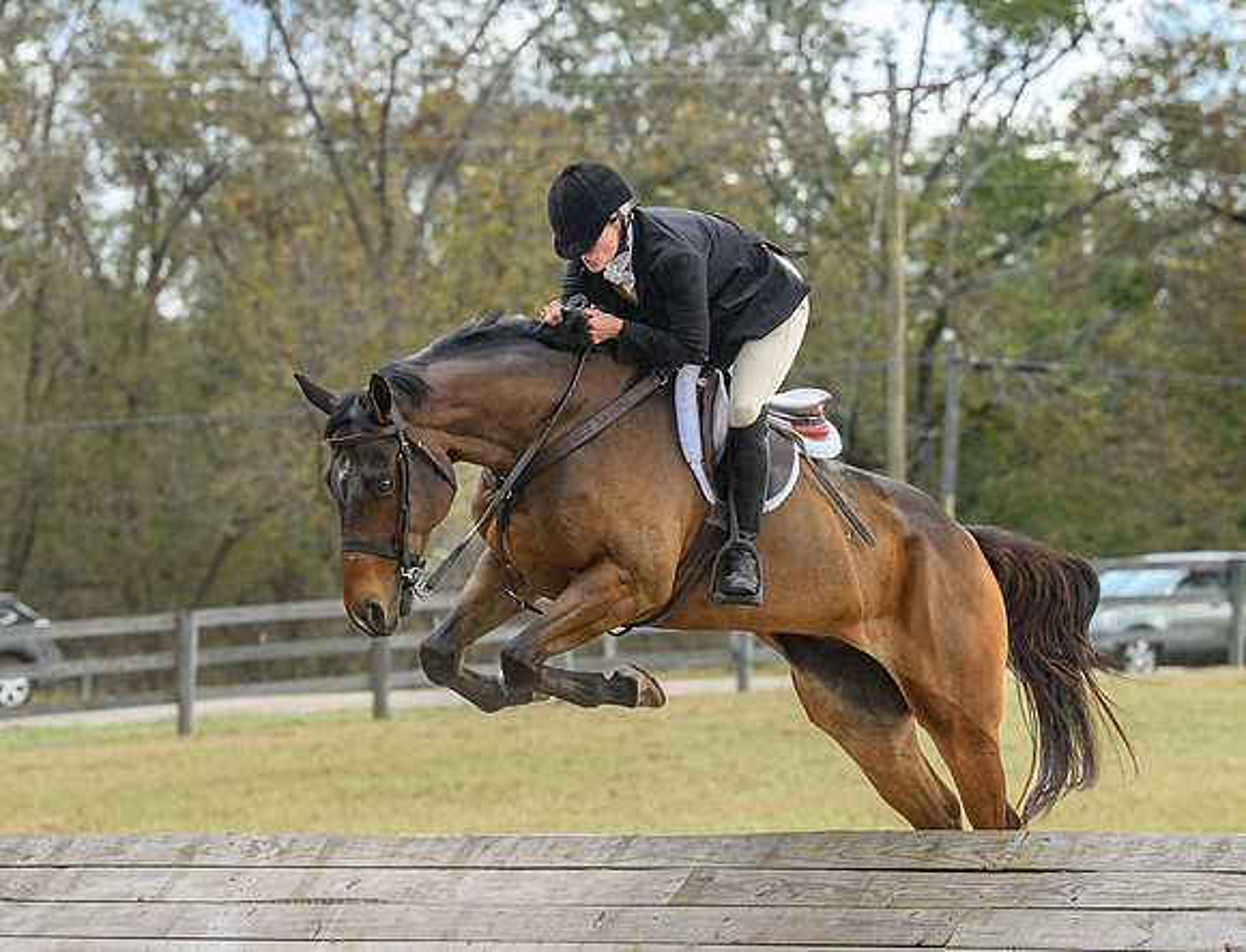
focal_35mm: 170
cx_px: 546
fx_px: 6147
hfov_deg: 11.6
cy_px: 557
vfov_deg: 8.9
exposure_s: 1/1000
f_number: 3.5
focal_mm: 92
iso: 640
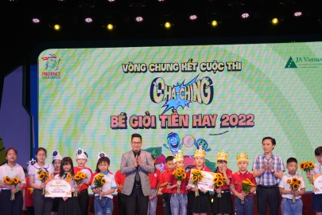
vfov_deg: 18.2
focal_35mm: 75
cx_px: 161
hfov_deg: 27.0
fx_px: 671
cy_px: 135
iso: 100
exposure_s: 1/100
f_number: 2.8
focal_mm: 46
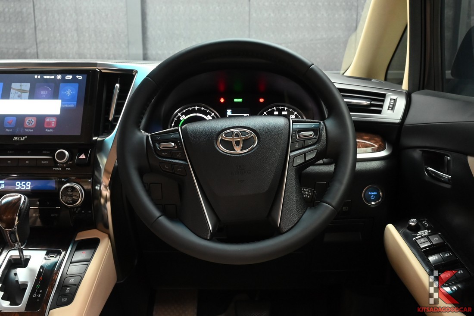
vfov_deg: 36.9
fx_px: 474
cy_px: 158
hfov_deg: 53.1
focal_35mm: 36
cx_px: 237
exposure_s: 1/30
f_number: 6.7
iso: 2200
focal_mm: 24
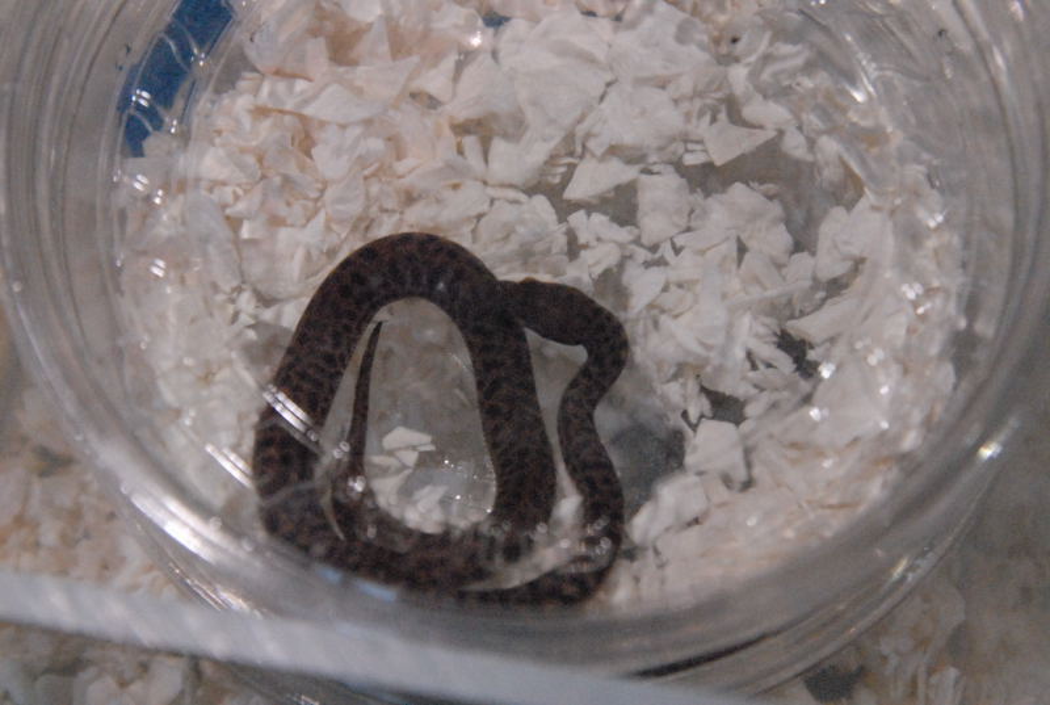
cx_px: 525
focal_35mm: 82
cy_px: 352
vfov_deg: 16.6
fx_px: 2411
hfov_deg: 24.6
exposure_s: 1/250
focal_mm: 55
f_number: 8
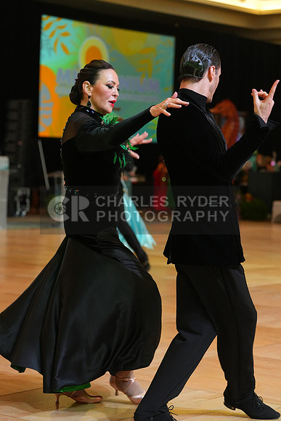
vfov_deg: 22.4
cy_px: 210
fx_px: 1065
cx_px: 140
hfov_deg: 15.0
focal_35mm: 91
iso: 3200
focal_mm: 91
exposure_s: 1/400
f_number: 4
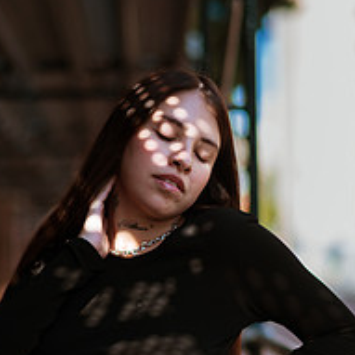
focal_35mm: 116
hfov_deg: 15.0
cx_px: 147
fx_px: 1346
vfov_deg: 15.0
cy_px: 262
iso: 50
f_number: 1.4
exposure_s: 1/1250
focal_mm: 58
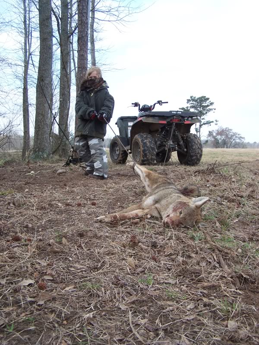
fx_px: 379
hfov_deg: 37.7
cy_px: 172
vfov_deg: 49.0
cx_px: 130
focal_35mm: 38
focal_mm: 6.3
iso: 80
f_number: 2.8
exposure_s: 1/350
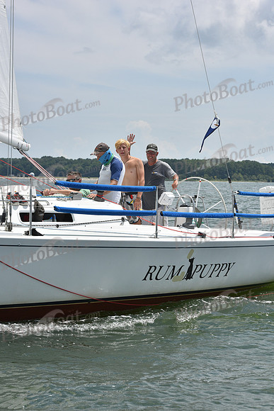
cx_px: 137
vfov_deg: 20.8
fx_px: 1118
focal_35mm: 98
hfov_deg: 14.0
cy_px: 206
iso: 320
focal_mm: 98
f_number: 10
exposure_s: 1/1000
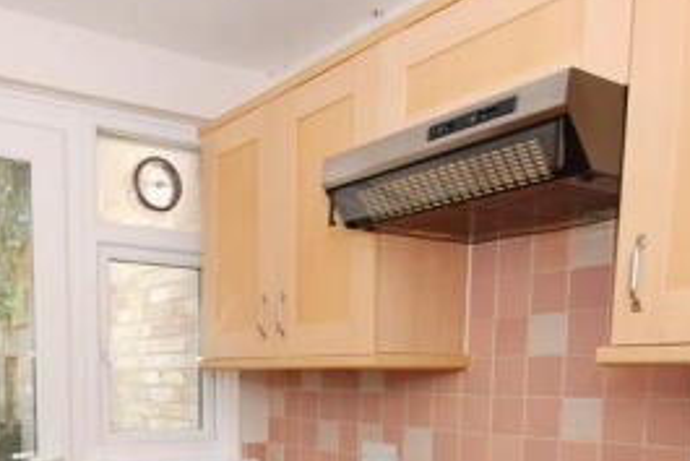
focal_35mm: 37
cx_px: 217
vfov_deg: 32.8
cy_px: 468
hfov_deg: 50.7
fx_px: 710
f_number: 4
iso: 200
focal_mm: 10
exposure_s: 1/60
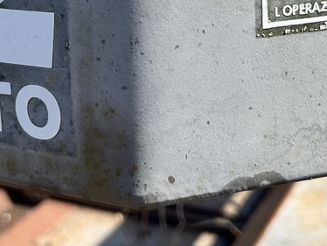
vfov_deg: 20.0
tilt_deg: -7.5
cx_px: 202
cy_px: -32
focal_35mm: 70
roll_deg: -0.5
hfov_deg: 27.7
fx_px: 662
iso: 50
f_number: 1.5
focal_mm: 5.7
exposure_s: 1/2841
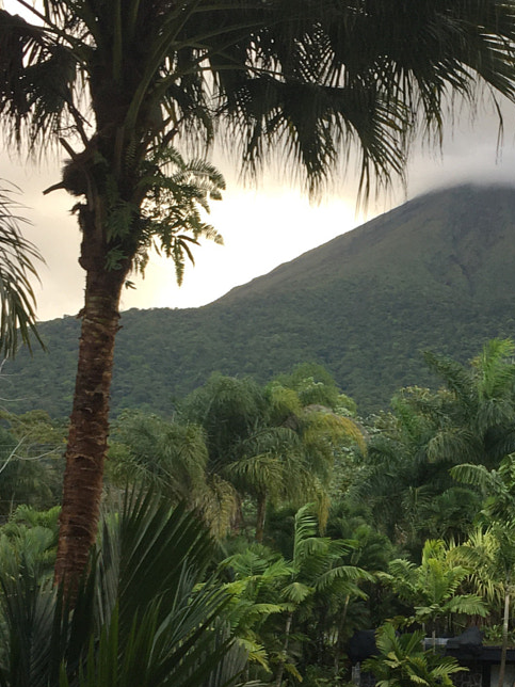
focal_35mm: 72
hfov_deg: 20.0
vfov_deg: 26.7
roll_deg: -1.5
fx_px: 1428
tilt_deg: +5.8
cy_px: 521
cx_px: 469
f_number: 2.2
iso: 25
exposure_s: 1/120
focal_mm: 4.15
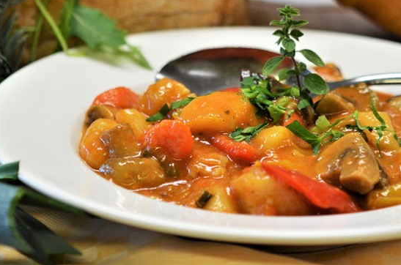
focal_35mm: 148
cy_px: 127
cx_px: 216
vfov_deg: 9.2
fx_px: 1645
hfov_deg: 13.9
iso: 720
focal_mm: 60
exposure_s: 1/250
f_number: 4
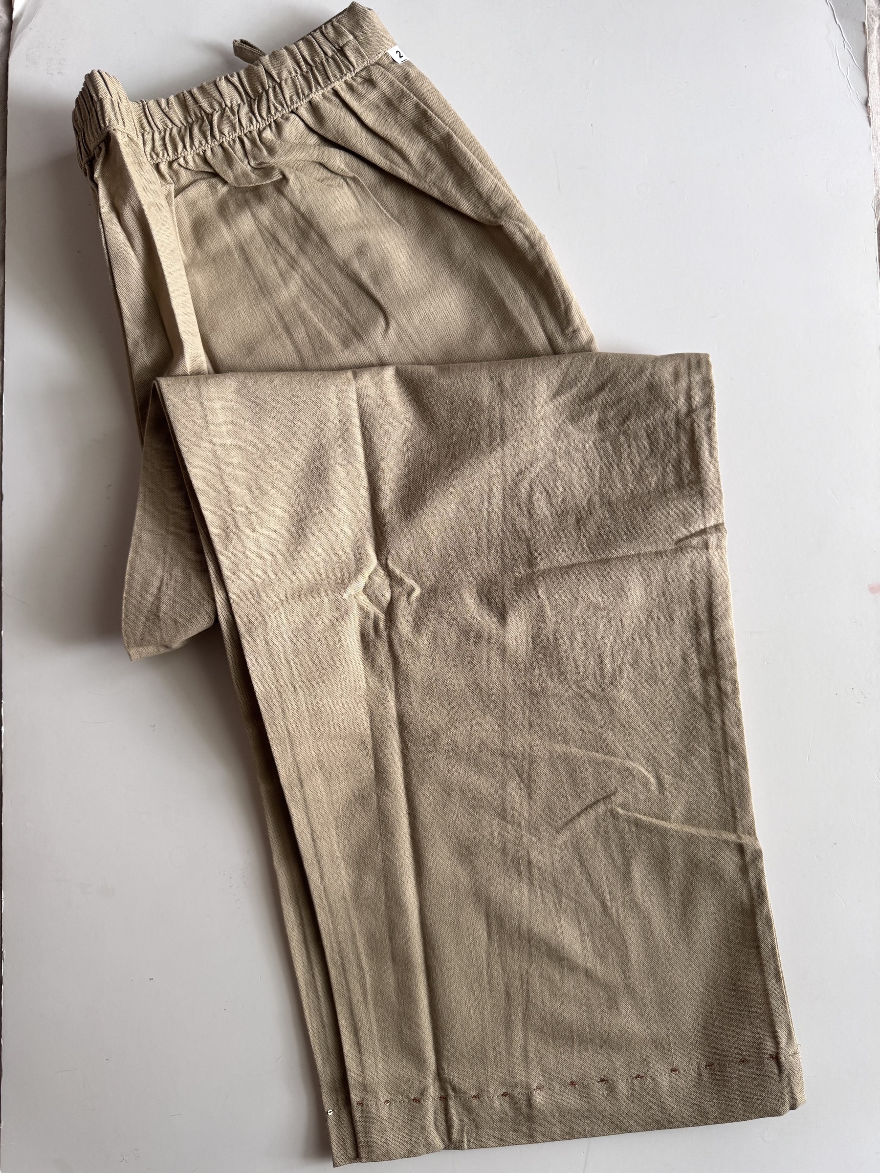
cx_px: 440
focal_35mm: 24
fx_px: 813
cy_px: 586
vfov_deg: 71.6
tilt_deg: -85.5
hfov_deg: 56.8
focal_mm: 6.76
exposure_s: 1/121
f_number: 1.78
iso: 160
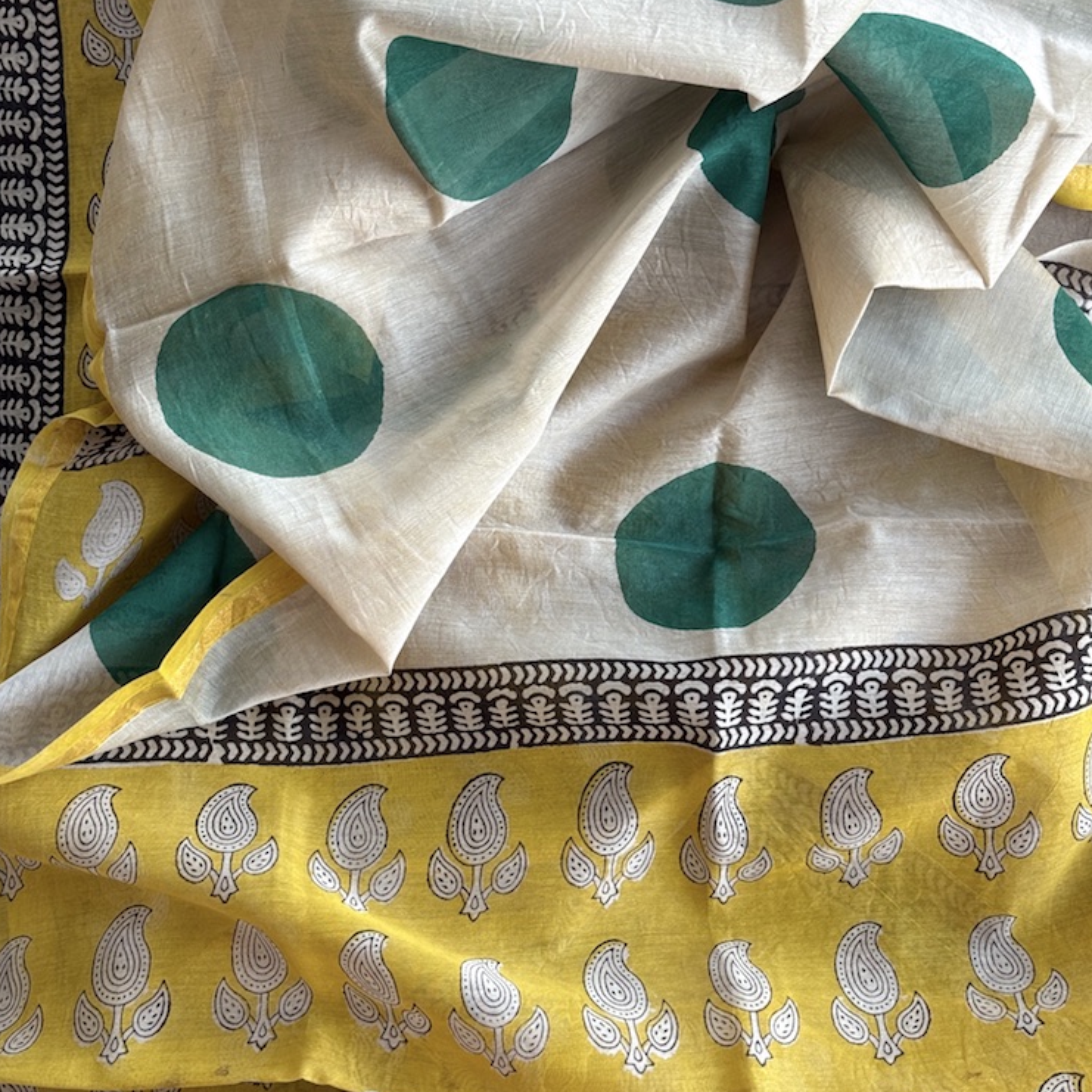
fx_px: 2034
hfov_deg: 30.0
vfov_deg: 30.0
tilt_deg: -82.1
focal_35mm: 57
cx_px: 546
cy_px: 451
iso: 64
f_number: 1.78
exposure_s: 1/231
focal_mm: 6.76
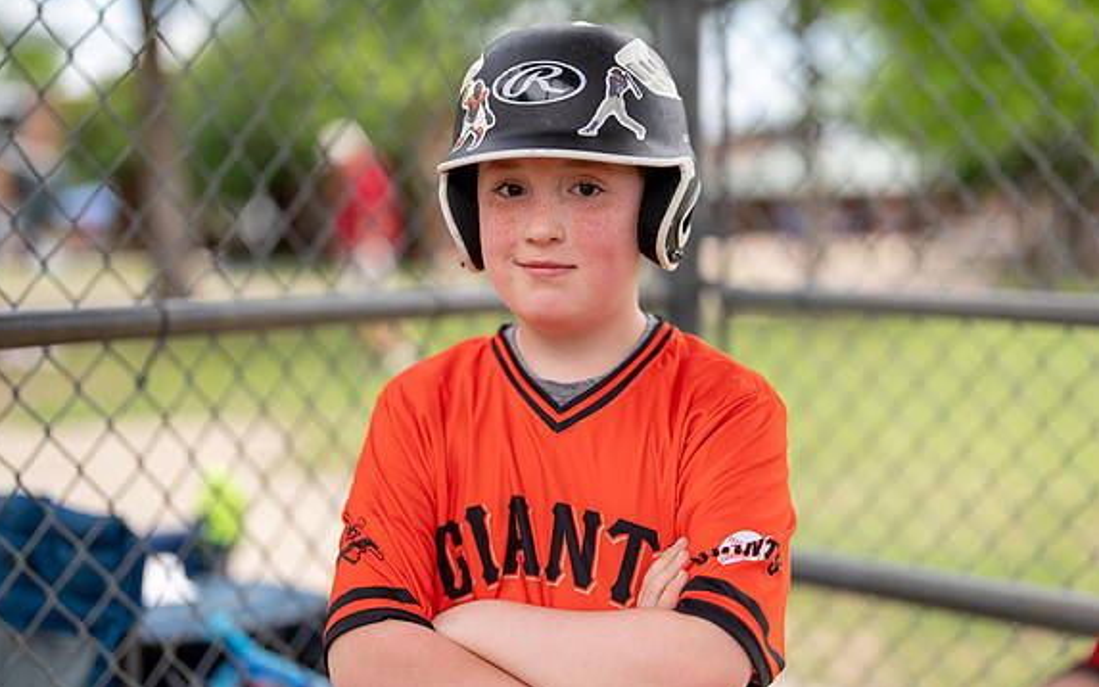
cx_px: 581
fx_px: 1737
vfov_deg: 22.4
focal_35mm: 58
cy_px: 343
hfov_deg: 35.1
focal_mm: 50
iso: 100
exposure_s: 1/5000
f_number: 1.2
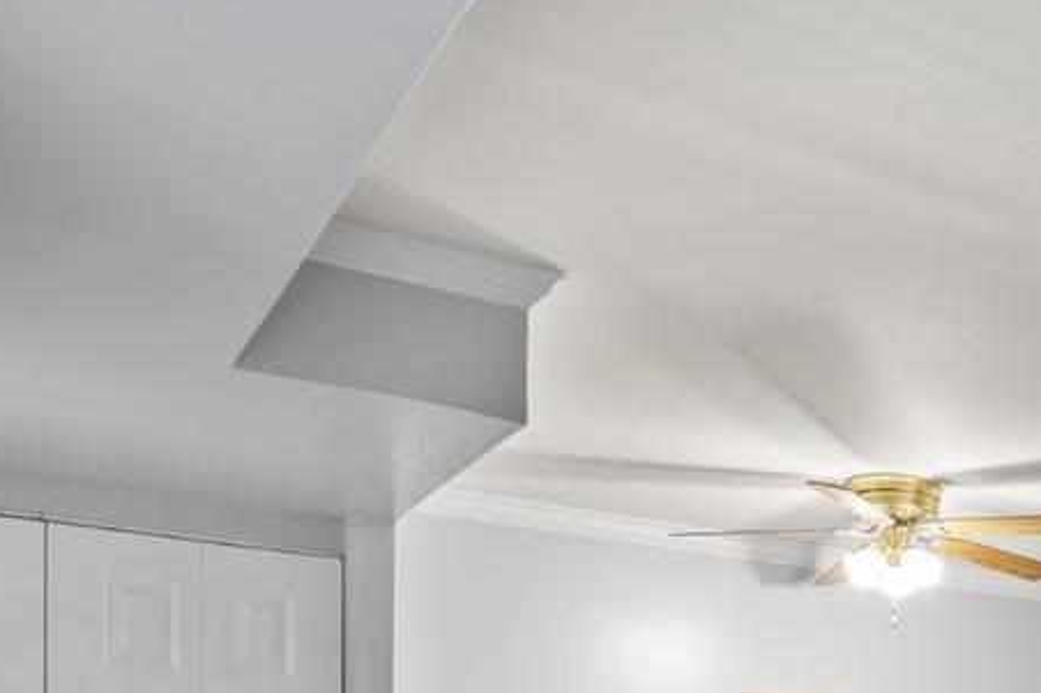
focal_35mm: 51
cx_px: 1442
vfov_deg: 23.5
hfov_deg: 29.2
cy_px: 896
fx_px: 1474
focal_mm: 16
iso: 100
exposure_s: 1/5
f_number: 2.8
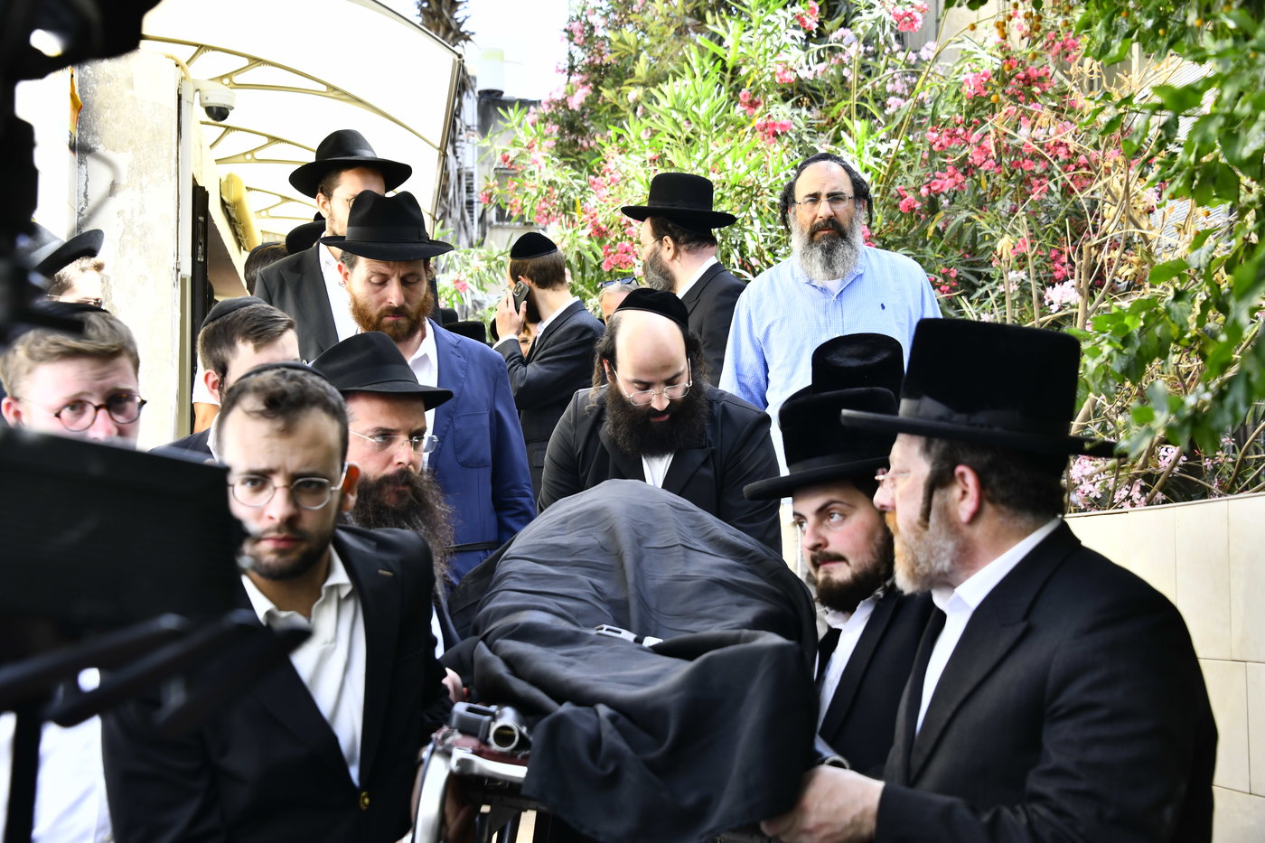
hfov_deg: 36.3
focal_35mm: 55
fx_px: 1932
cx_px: 632
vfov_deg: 24.6
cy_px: 422
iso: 400
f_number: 6.3
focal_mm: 55
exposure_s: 1/200
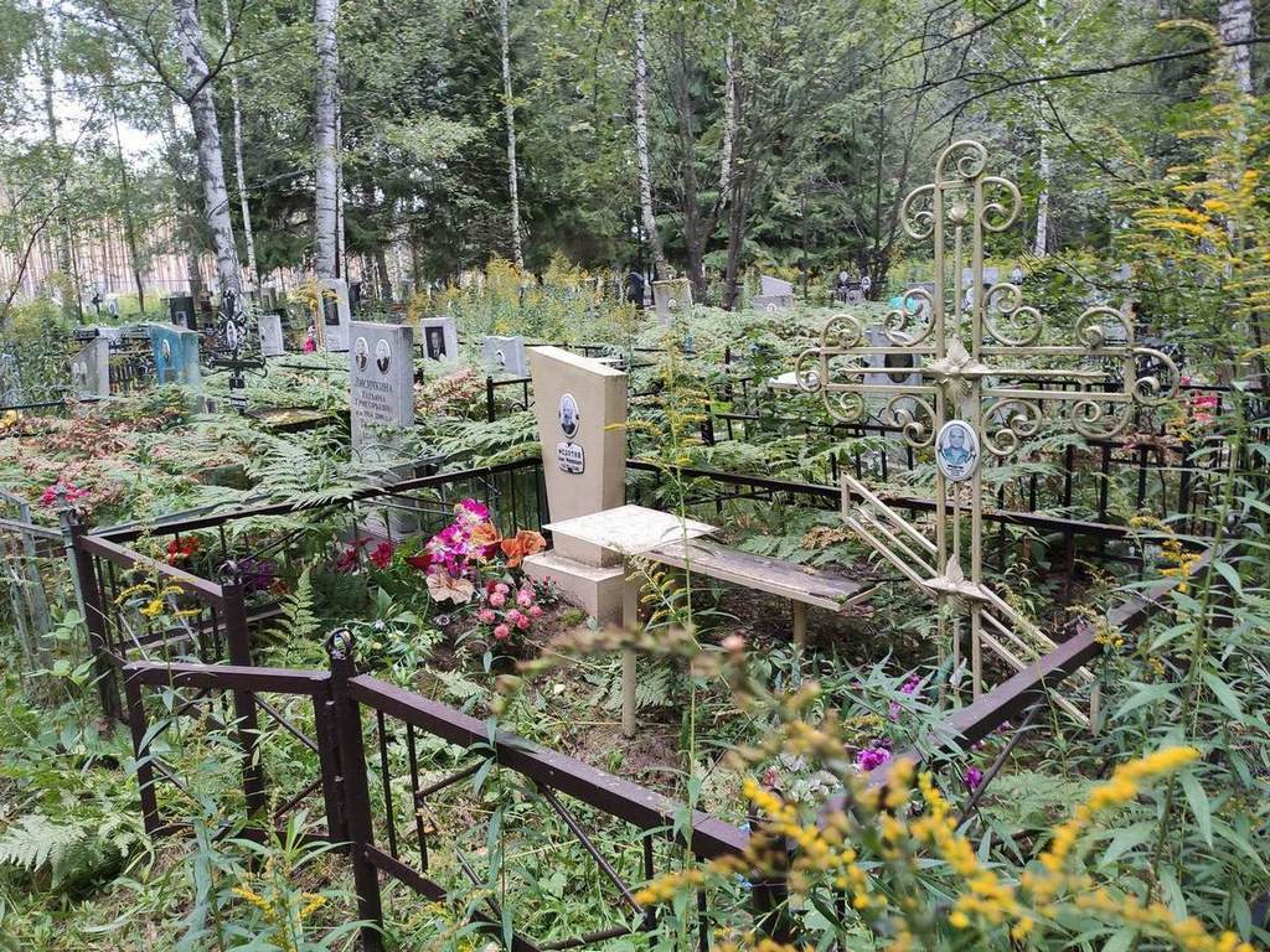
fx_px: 954
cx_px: 635
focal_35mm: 26
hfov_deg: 67.3
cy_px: 476
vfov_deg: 53.1
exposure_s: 1/60
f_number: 1.75
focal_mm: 4.77
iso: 312
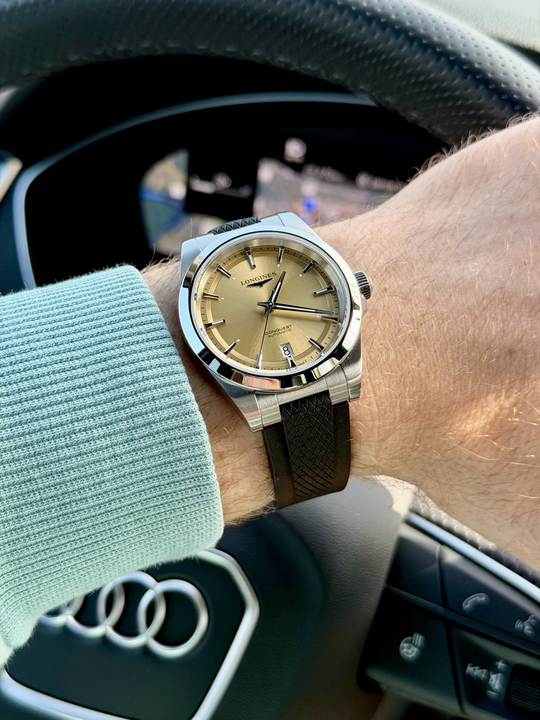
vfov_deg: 39.7
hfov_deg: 30.3
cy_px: 360
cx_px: 270
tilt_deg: -26.0
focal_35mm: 48
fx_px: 998
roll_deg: -3.2
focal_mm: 6.76
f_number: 1.78
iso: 64
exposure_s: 1/249
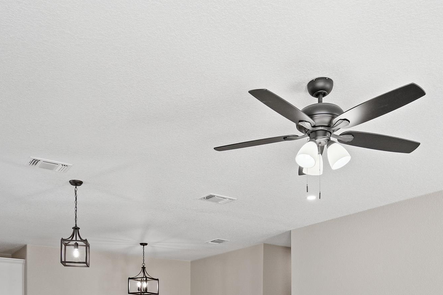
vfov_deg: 31.6
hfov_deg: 51.9
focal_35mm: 37
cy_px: 329
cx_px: 212
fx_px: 455
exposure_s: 1/20
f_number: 6.3
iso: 200
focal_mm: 16
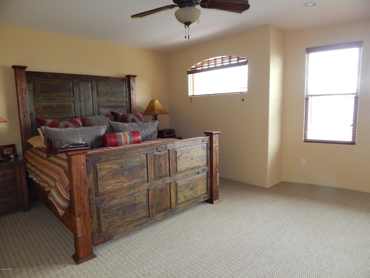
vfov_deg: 61.1
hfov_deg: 76.4
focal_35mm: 22
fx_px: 235
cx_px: 185
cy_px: 139
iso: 200
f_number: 3
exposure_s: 1/30
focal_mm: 4
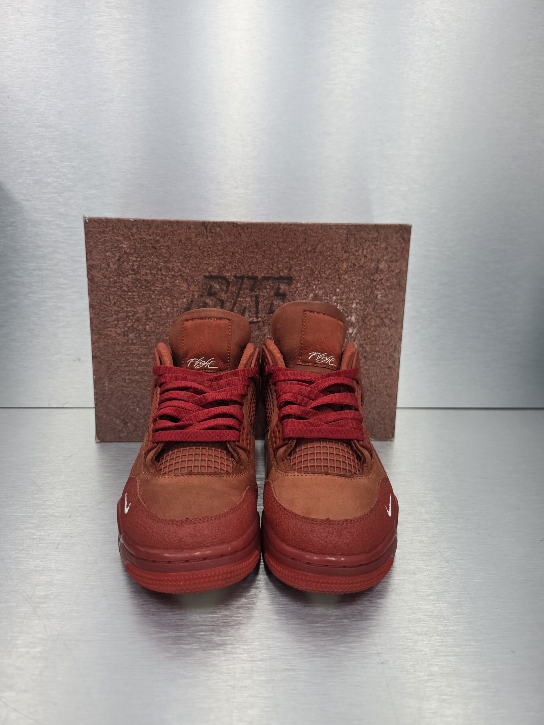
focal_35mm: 23
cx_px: 272
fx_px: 482
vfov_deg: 73.9
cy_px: 362
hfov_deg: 58.9
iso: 100
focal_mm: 6.5
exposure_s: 1/100
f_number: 1.4
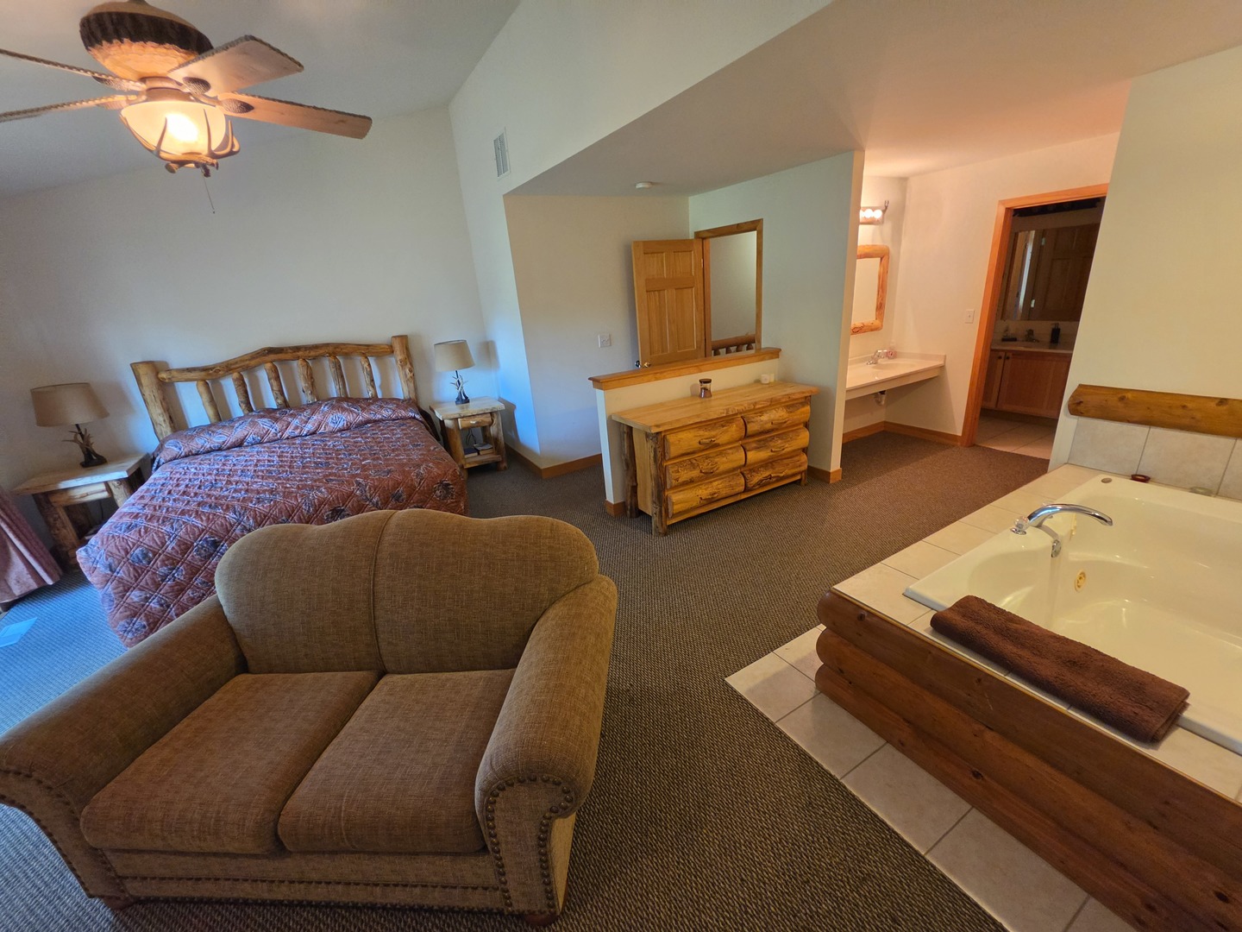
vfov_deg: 89.9
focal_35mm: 13
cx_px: 621
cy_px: 466
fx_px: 466
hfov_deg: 106.2
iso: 320
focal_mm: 2.2
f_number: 1.9
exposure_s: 1/60
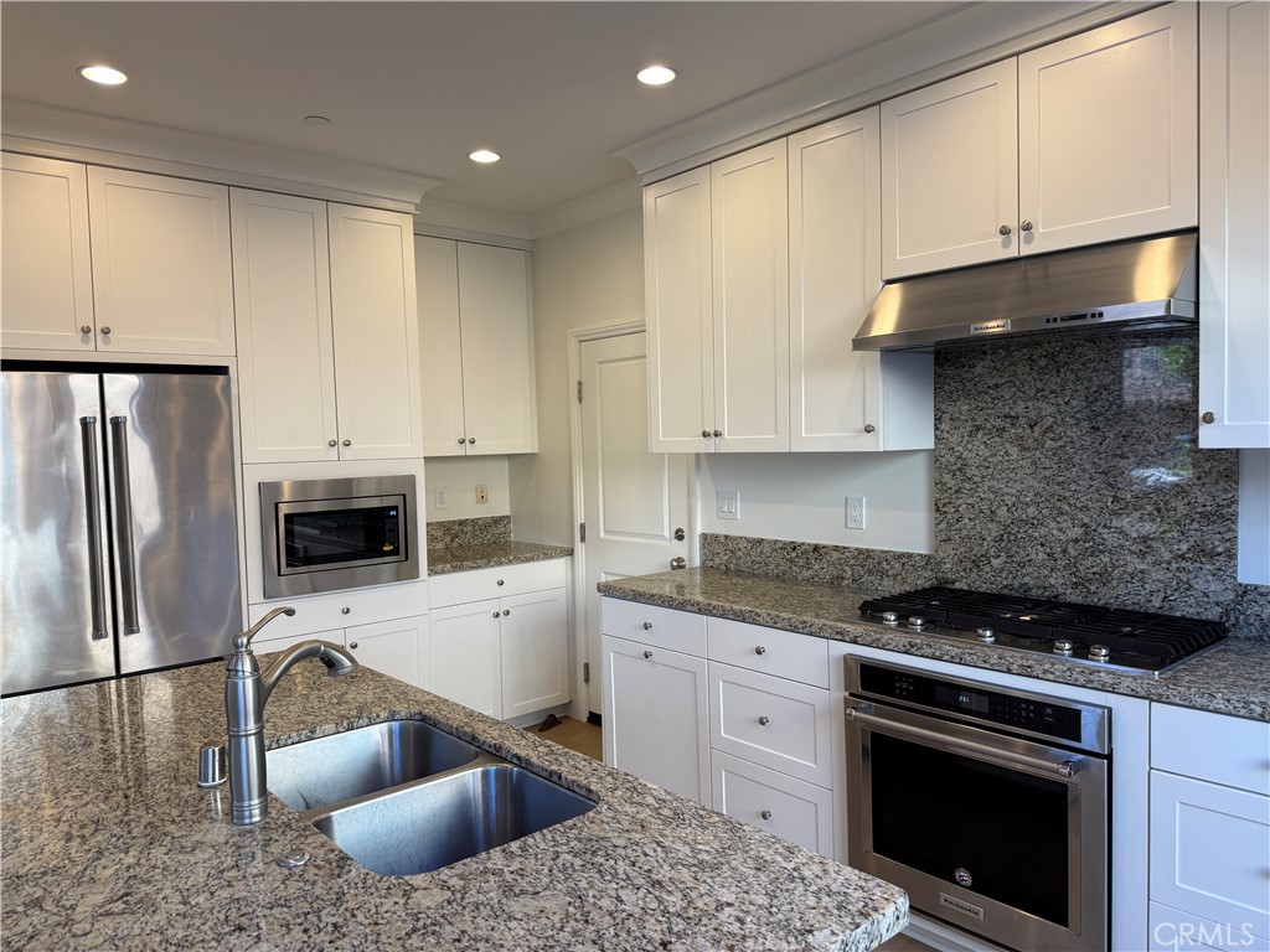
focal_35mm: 24
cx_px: 635
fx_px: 881
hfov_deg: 71.6
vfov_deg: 56.8
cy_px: 476
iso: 64
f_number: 1.78
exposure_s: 1/120
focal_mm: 6.76
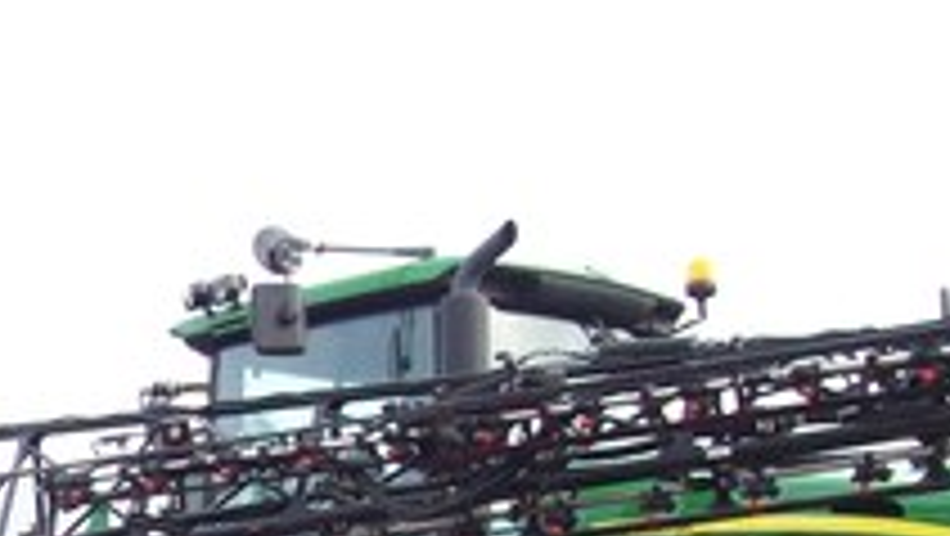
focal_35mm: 101
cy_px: 806
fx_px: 2546
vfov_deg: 11.5
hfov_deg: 19.7
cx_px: -243
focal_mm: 6
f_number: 2.7
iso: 80
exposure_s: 1/214
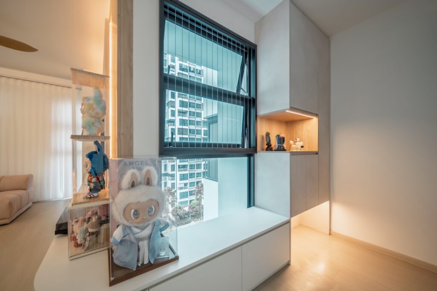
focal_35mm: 12
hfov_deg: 112.6
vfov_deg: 90.0
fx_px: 146
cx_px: 218
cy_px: 146
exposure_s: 1/80
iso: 200
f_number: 4
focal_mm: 12
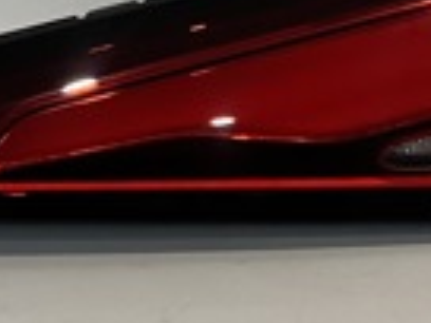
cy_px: 43
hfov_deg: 6.6
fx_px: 3735
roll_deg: -0.7
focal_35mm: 300
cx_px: 317
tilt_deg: -22.8
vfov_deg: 5.0
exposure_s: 1/100
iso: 200
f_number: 2.2
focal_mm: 7.5
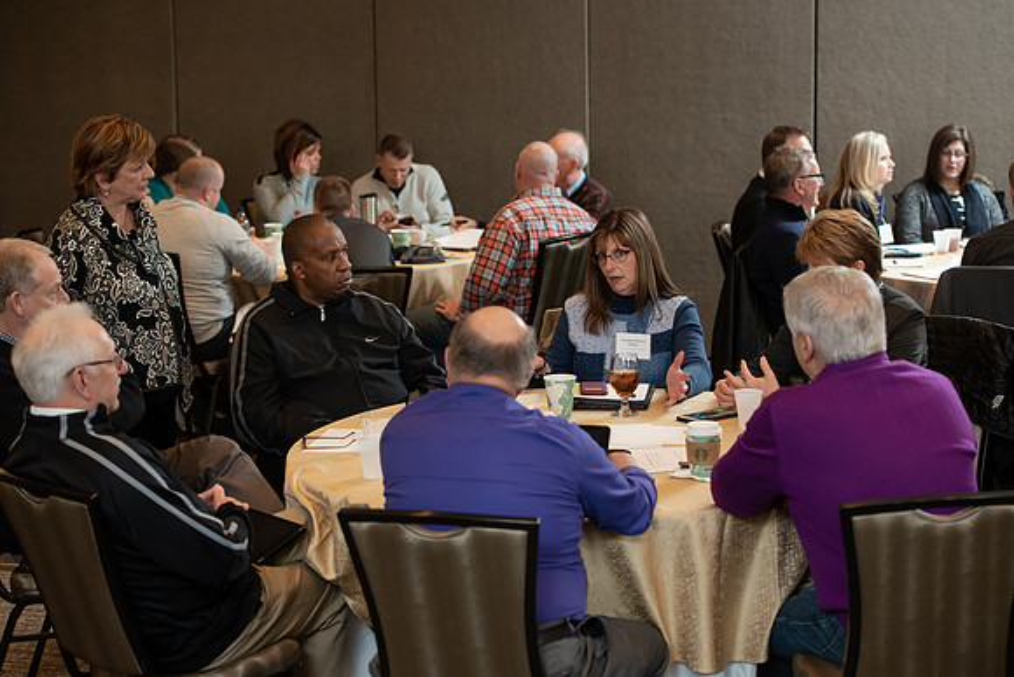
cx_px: 507
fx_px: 1972
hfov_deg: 28.8
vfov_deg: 19.5
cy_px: 338
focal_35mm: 70
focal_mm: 70
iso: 1600
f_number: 4
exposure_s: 1/160
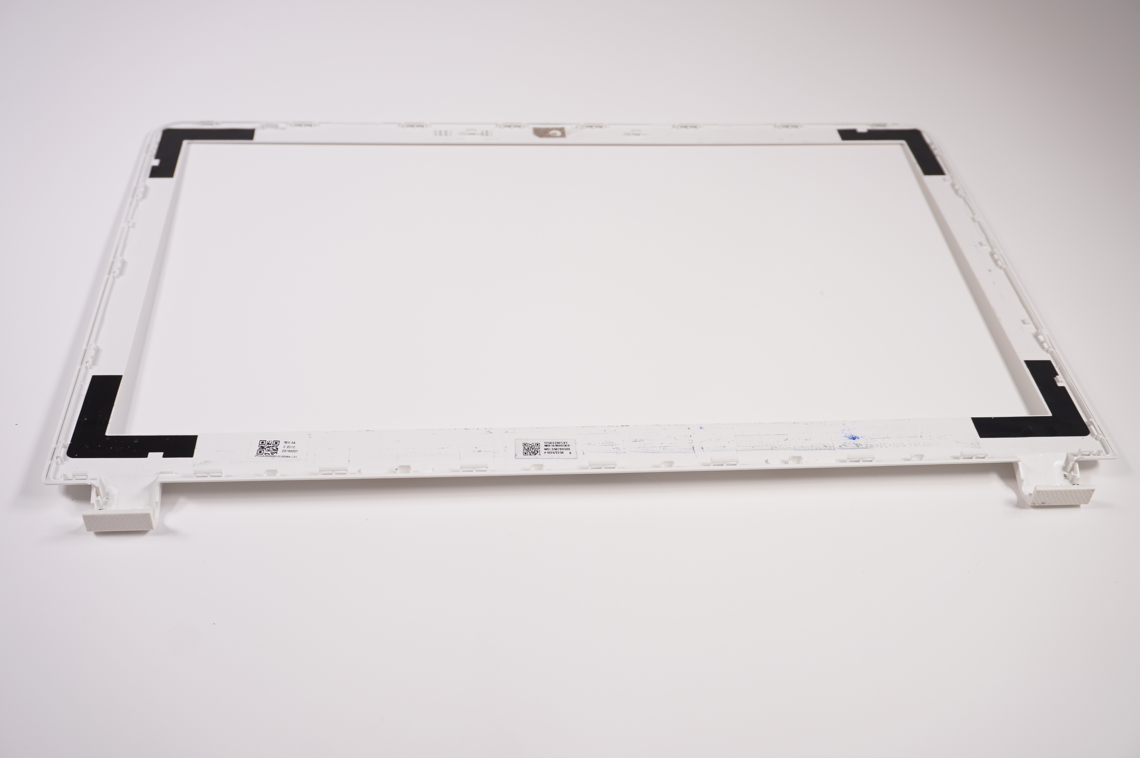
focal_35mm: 38
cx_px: 570
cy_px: 379
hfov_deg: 51.3
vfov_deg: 35.4
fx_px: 1186
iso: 100
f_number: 5.6
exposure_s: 1/100
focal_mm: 25
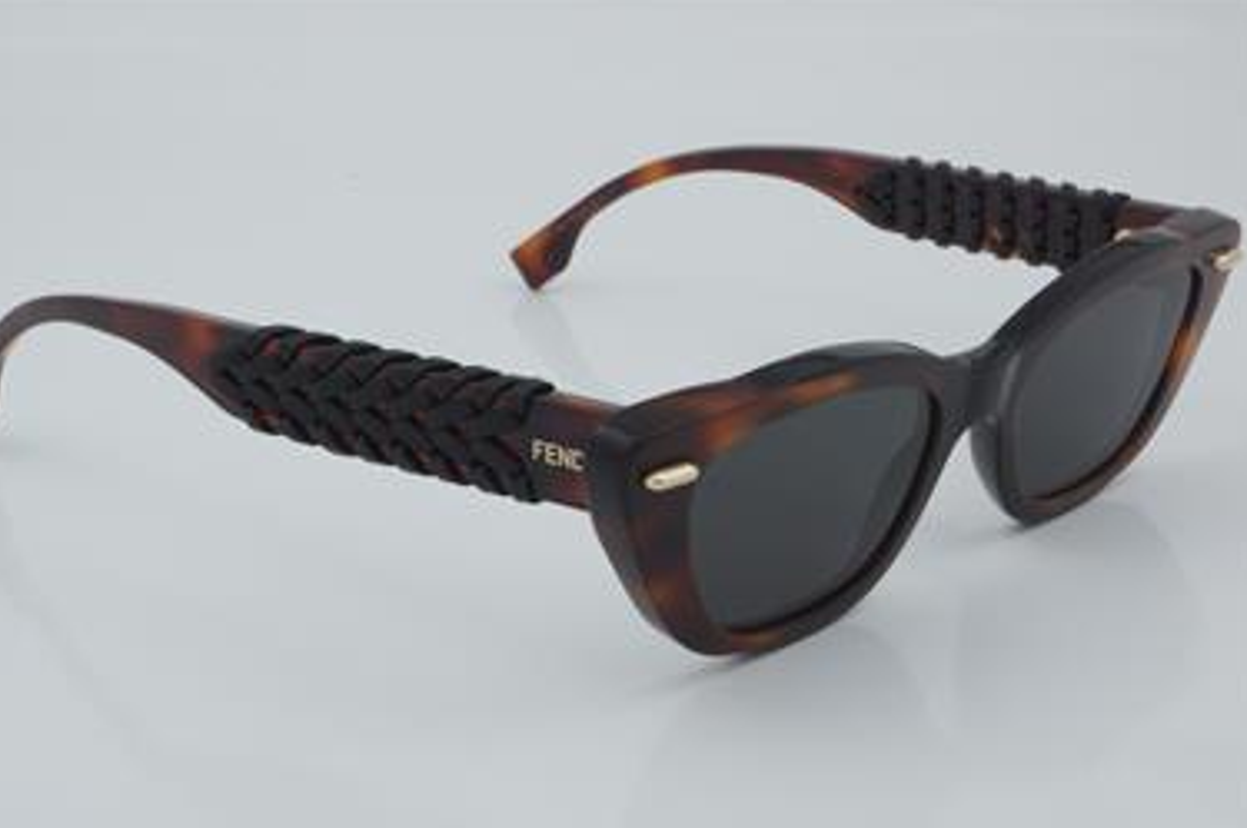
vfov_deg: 21.2
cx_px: 599
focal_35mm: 64
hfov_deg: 31.5
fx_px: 2214
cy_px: 426
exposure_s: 1/4
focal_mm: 40
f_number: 32
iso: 100
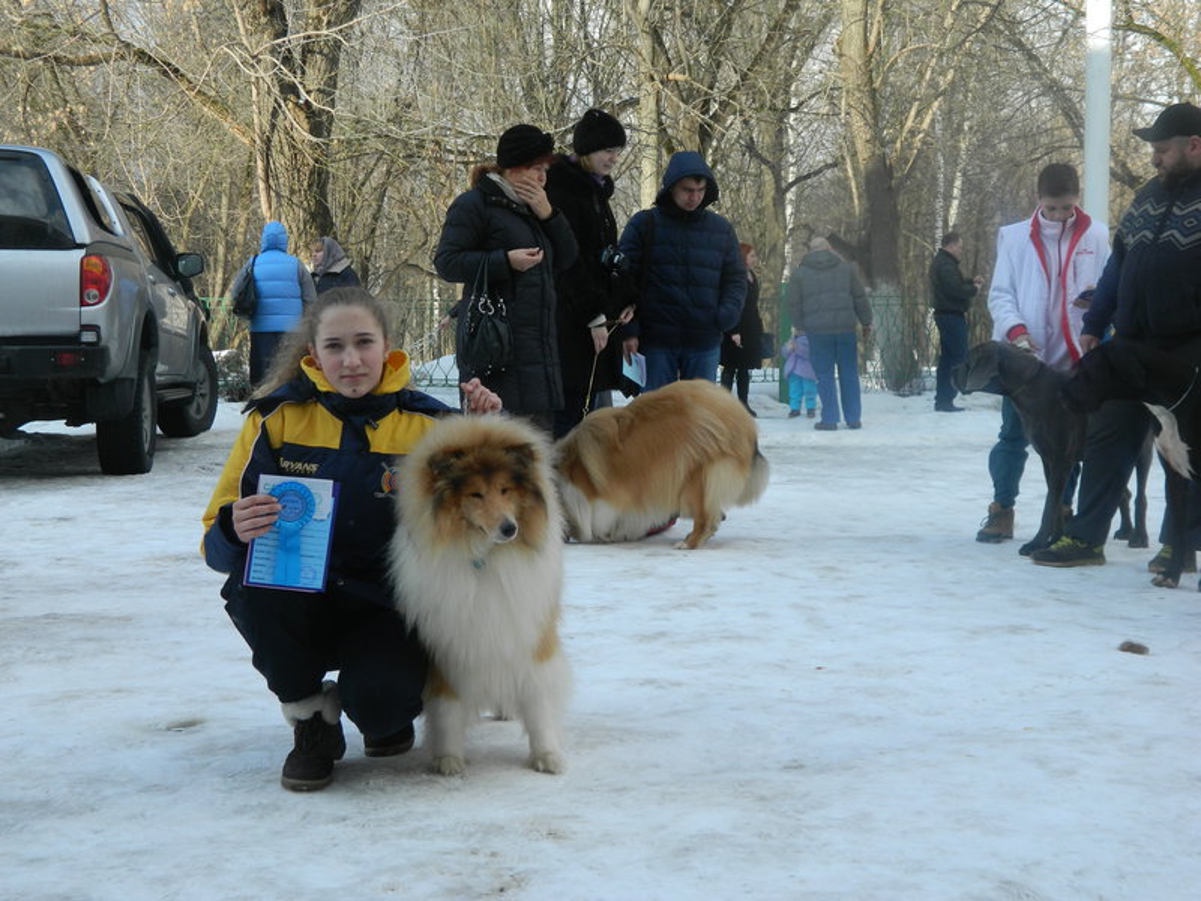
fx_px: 1631
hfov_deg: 40.4
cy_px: 450
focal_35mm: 47
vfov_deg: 30.9
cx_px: 600
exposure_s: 1/400
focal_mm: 8.4
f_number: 3.6
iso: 80
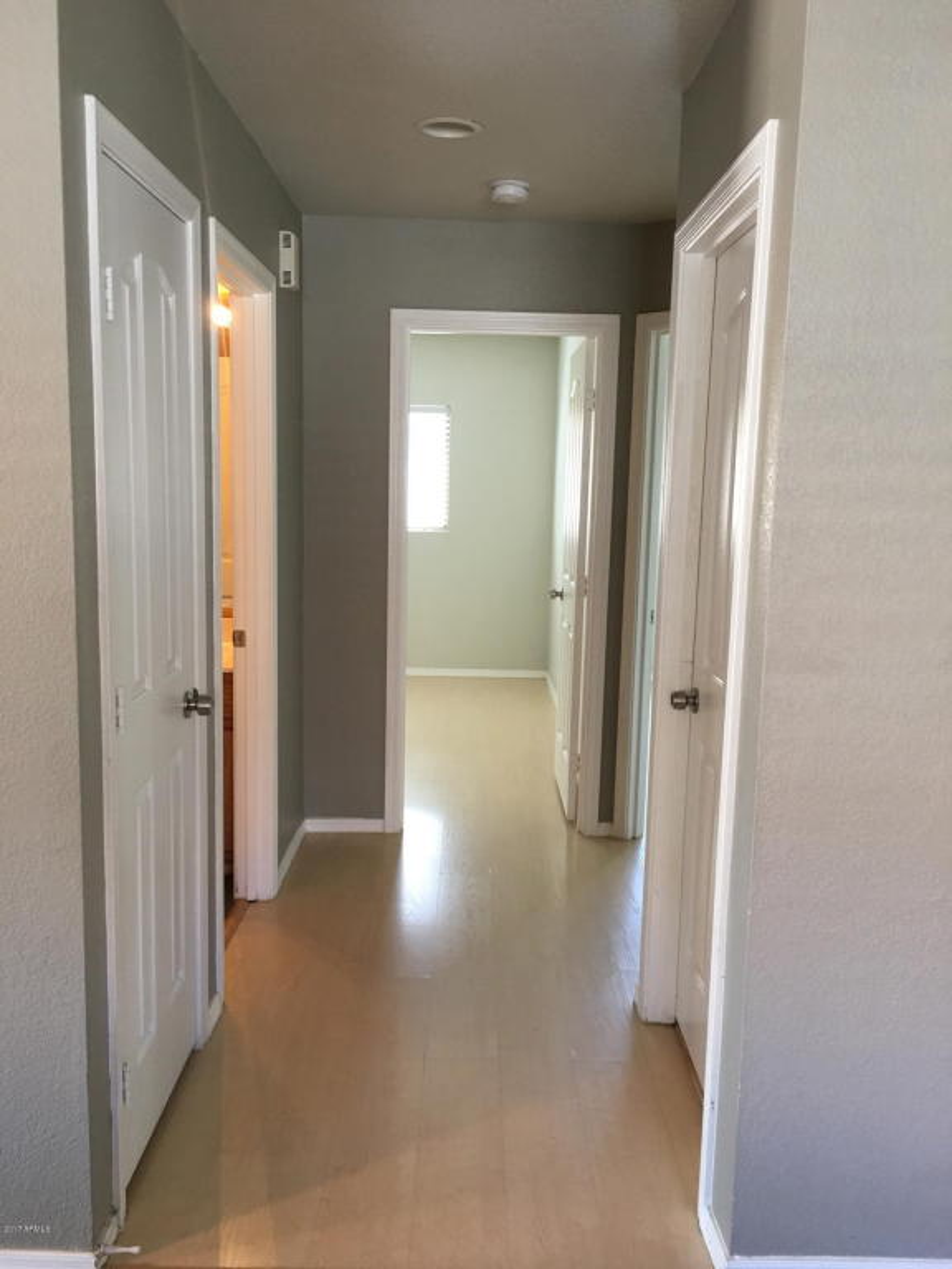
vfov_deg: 61.7
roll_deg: -1.5
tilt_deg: -6.9
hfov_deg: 48.2
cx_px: 476
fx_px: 1063
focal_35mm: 29
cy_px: 634
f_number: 2.2
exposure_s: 1/15
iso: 40
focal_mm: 4.15
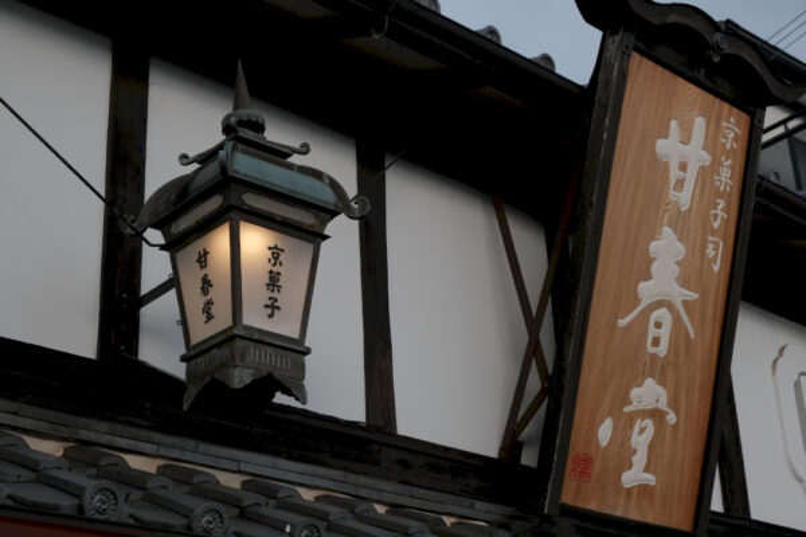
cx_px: 403
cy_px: 268
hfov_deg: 32.9
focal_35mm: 61
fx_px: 1366
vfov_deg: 22.3
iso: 400
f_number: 7.1
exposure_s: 1/250
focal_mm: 40.7
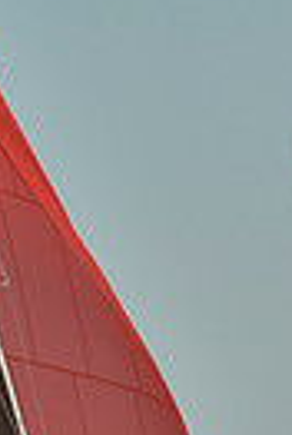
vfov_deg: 2.3
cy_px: 325
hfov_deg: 1.6
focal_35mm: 883
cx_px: 128
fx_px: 10686
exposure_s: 1/1600
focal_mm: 200
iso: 280
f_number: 7.1
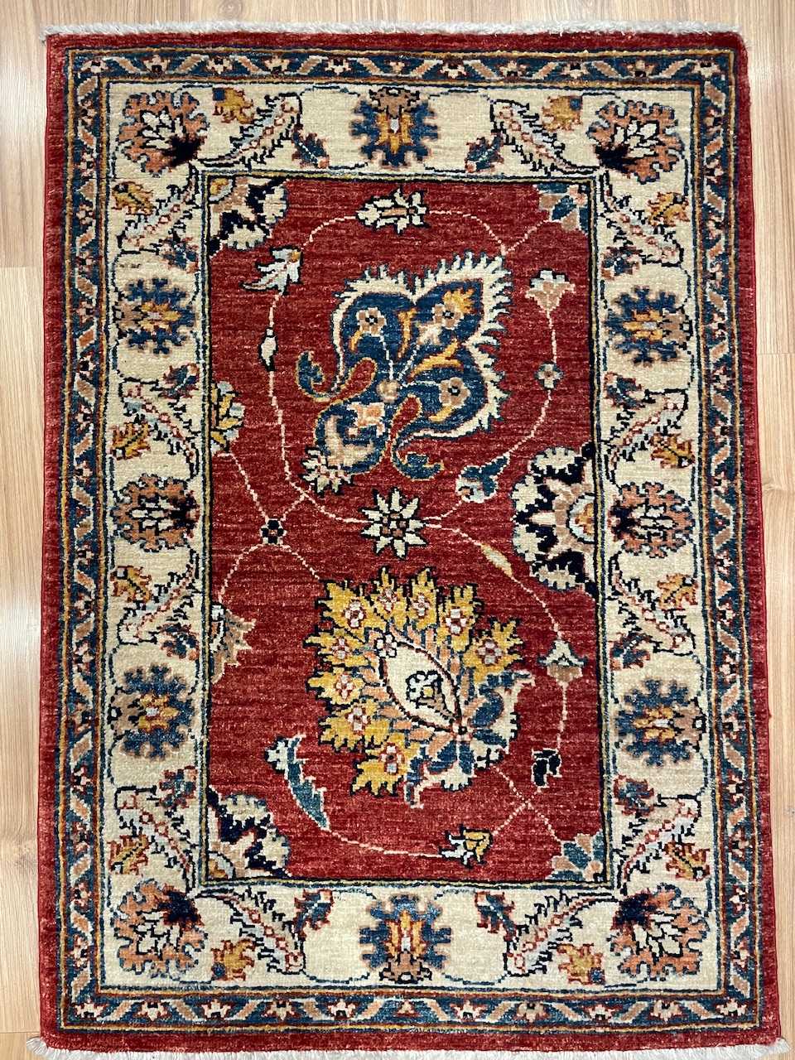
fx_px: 796
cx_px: 398
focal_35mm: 26
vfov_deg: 67.3
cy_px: 530
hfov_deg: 53.1
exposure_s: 1/50
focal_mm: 4.2
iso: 200
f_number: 1.6
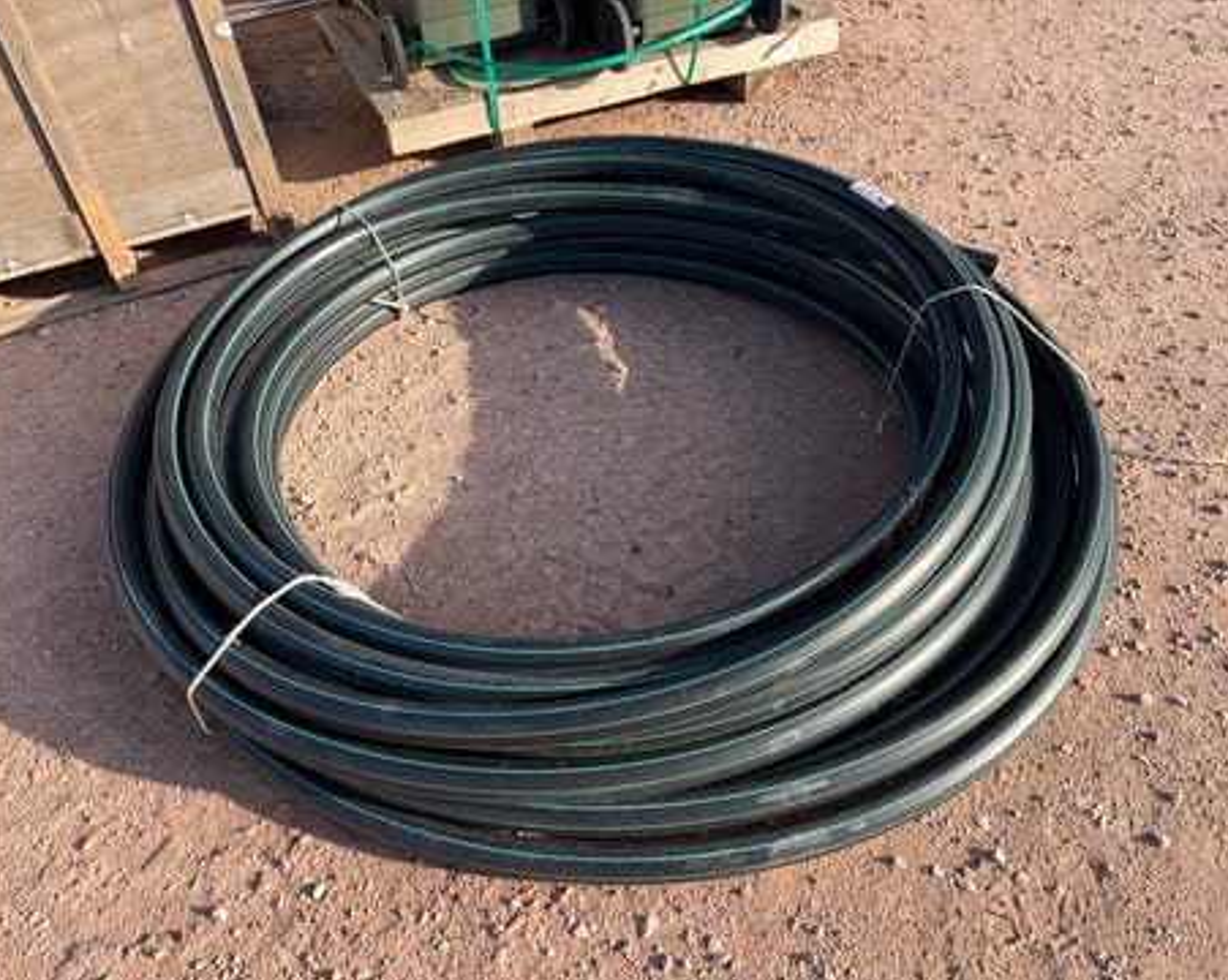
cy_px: 508
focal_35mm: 26
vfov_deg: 54.9
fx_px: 944
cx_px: 604
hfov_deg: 66.1
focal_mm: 6.76
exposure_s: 1/1139
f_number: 1.78
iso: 80
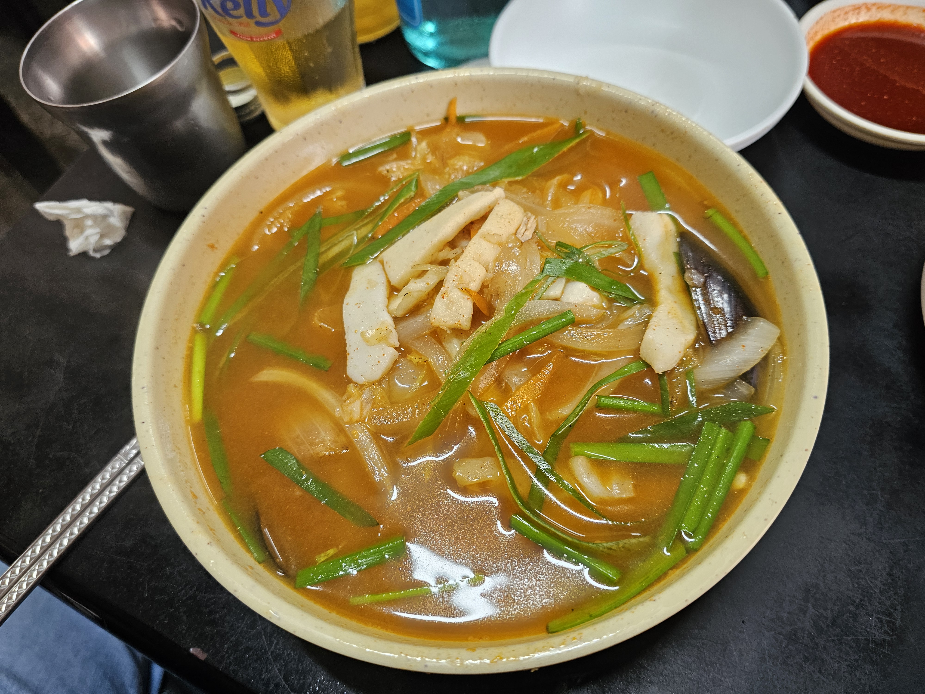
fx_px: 615
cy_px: 347
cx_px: 462
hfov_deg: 73.9
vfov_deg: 58.9
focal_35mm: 23
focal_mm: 6.3
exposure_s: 1/120
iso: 200
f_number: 1.7
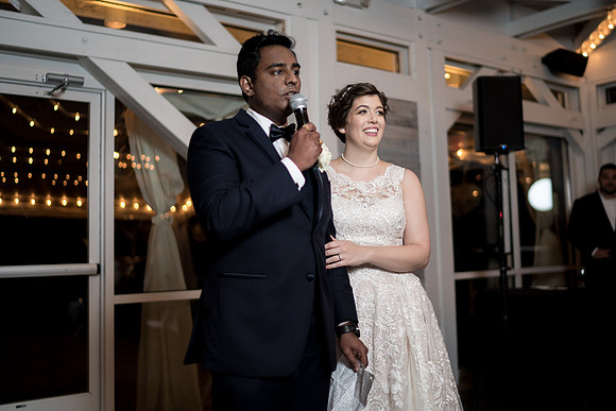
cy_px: 179
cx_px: 302
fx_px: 676
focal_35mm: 39
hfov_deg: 49.0
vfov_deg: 33.8
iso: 250
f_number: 1.4
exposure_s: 1/200
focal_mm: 35
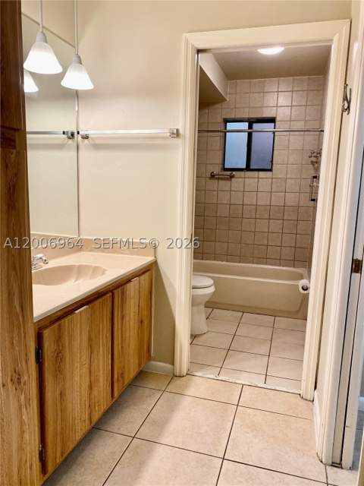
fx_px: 365
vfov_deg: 67.3
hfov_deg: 53.1
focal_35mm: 26
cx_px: 182
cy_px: 243
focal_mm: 4.25
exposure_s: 1/120
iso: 100
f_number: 1.8
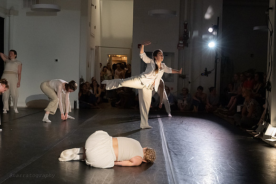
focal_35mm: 51
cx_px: 158
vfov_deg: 26.6
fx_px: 389
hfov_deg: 38.9
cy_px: 88
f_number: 4.5
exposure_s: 1/400
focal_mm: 44
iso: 6400
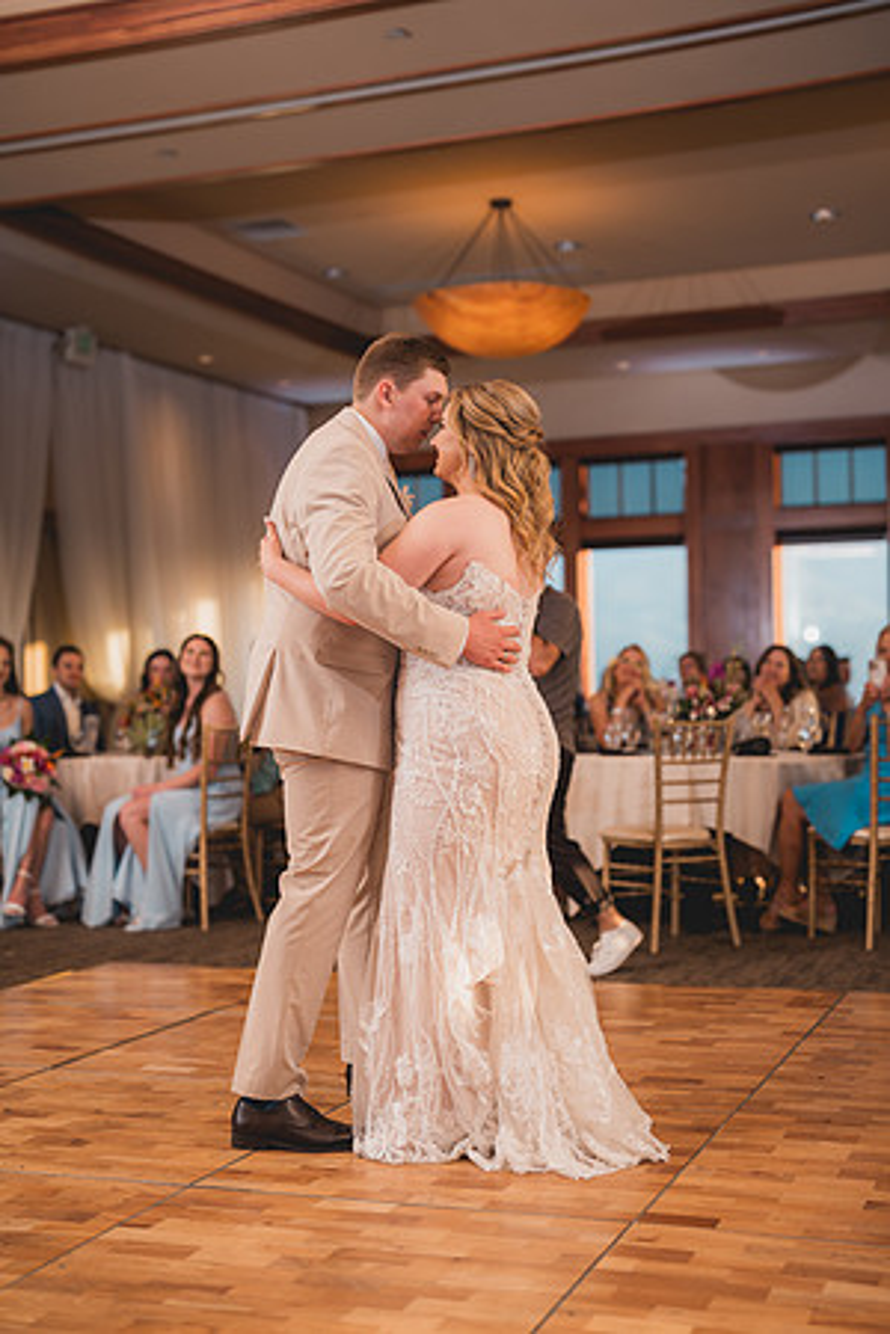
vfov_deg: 39.6
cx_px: 445
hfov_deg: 27.0
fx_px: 1854
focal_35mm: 50
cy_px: 667
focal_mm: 50
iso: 125
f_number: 1.8
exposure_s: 1/250
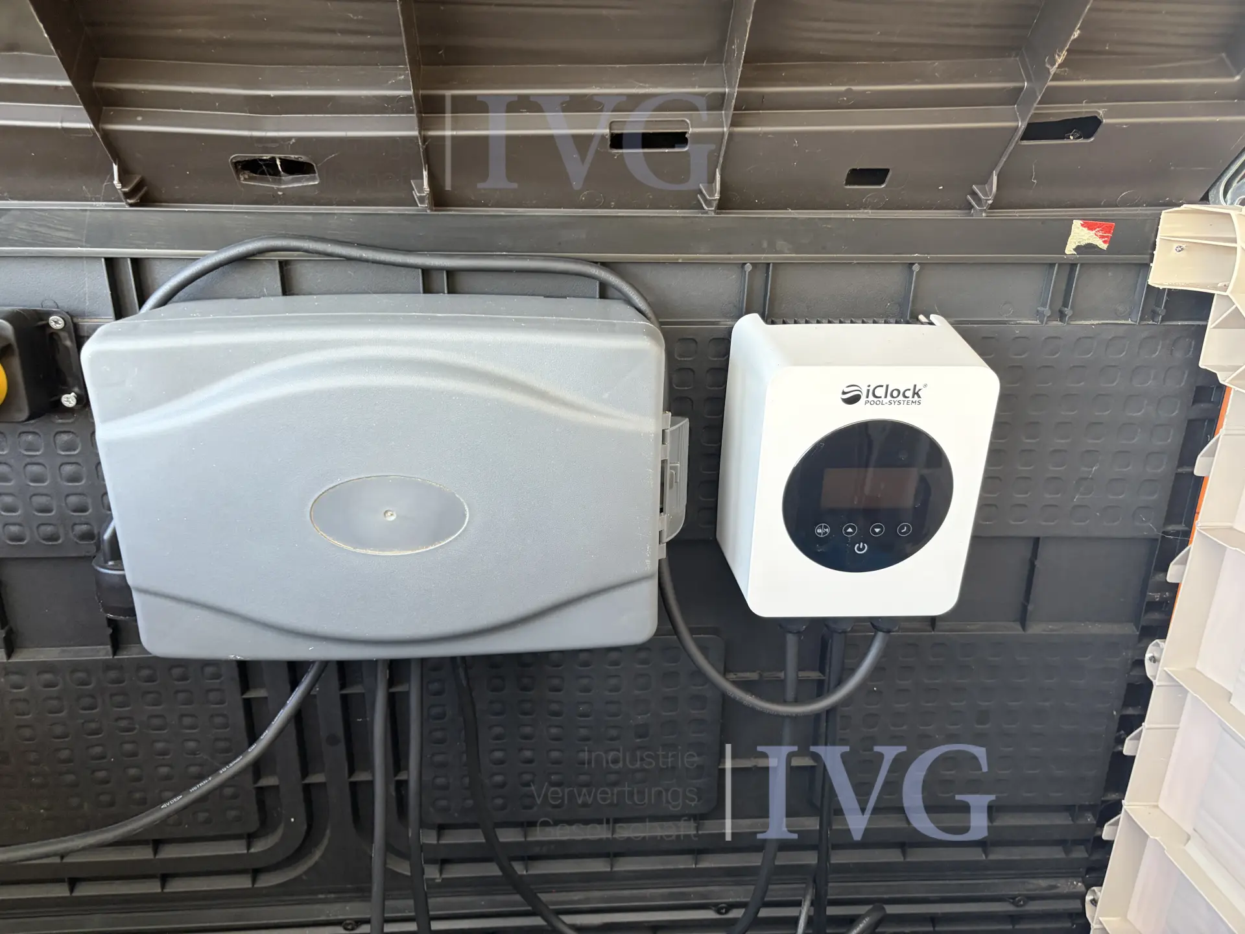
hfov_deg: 67.3
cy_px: 467
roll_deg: -0.2
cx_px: 622
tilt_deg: -20.0
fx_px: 935
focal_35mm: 26
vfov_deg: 53.1
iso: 200
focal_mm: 5.96
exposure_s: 1/60
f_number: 1.6
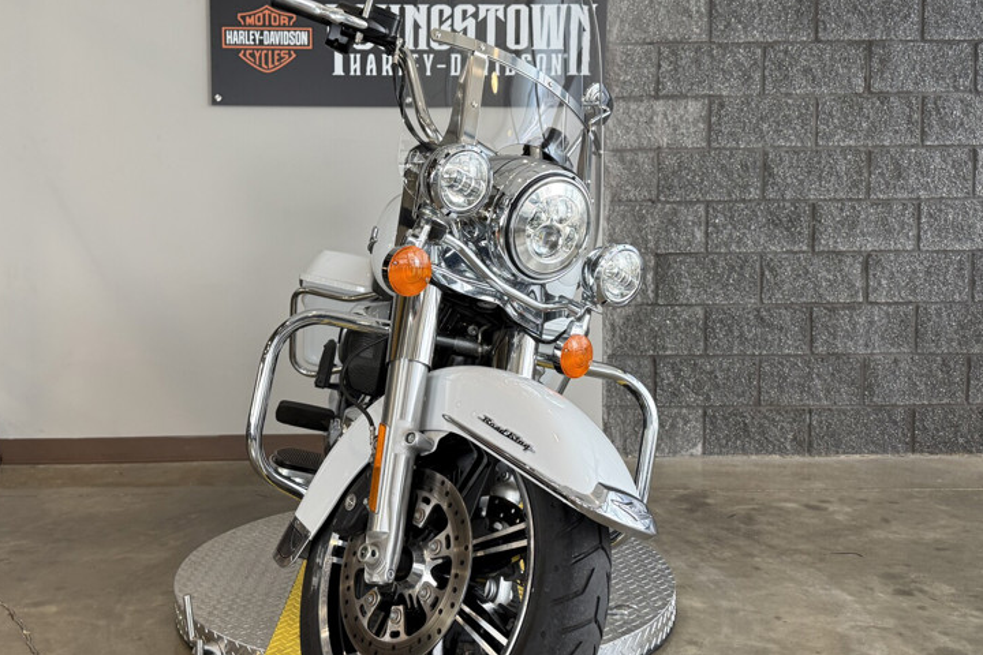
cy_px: 289
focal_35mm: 37
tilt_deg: -2.2
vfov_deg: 35.9
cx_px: 405
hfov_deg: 51.6
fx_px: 1010
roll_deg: +0.5
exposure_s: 1/120
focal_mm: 6.76
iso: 160
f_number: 1.78
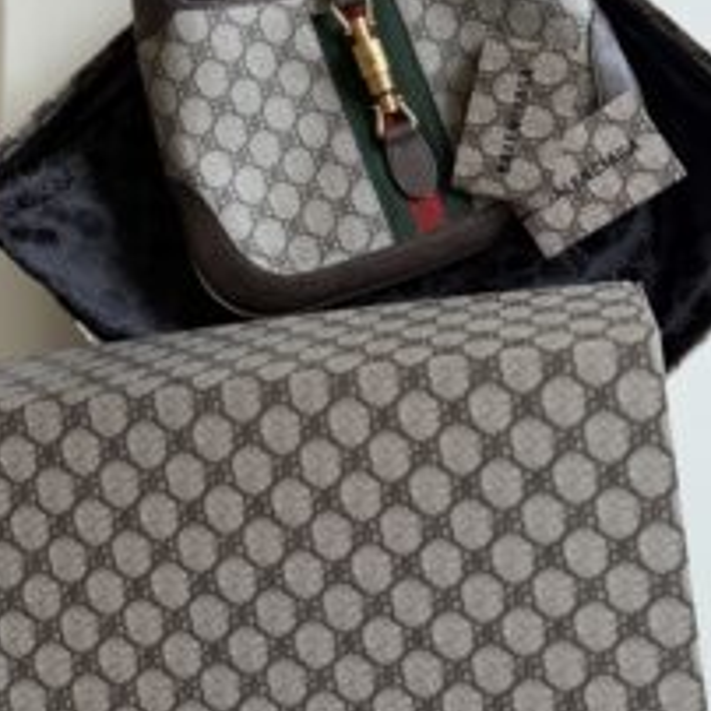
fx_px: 976
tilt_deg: -76.0
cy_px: 148
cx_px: 373
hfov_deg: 40.0
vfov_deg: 38.6
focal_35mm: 42
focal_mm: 6.76
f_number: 1.78
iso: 160
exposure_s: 1/121
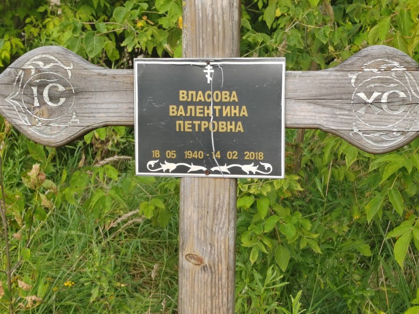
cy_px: 157
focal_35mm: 76
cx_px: 210
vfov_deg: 19.4
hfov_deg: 25.7
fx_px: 920
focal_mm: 5.52
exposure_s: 1/340
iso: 100
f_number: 1.9
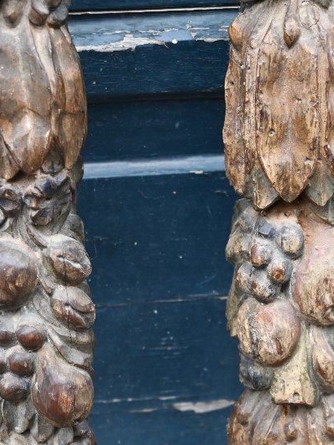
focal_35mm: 114
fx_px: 1467
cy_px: 308
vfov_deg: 17.2
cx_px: 250
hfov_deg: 12.9
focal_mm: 36
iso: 400
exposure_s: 1/250
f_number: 4.2
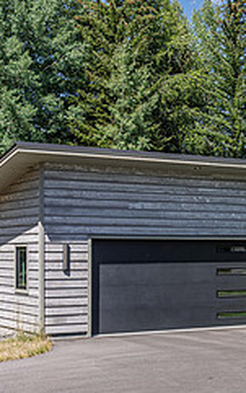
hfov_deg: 16.0
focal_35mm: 76
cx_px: 345
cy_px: 242
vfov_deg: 27.0
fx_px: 814
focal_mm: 31
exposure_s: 1/640
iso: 200
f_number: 8
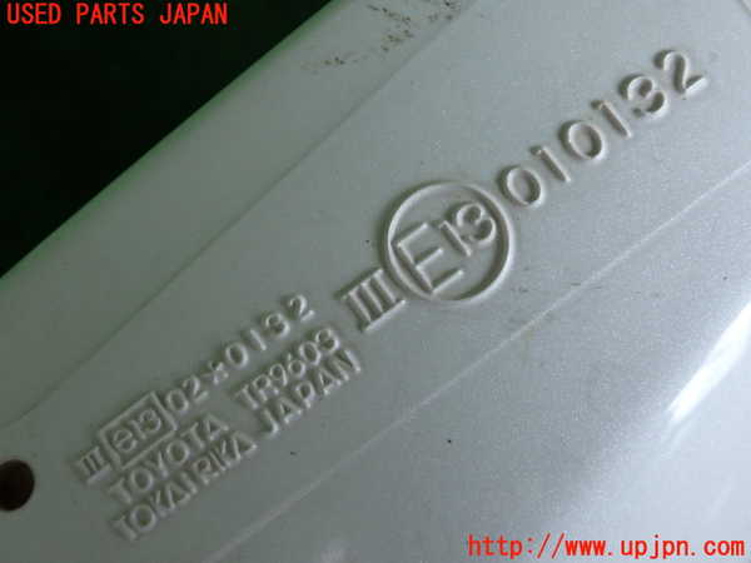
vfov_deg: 35.1
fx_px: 890
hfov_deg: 45.8
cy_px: 282
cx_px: 376
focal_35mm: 41
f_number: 2.8
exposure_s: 1/125
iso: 160
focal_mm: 7.31
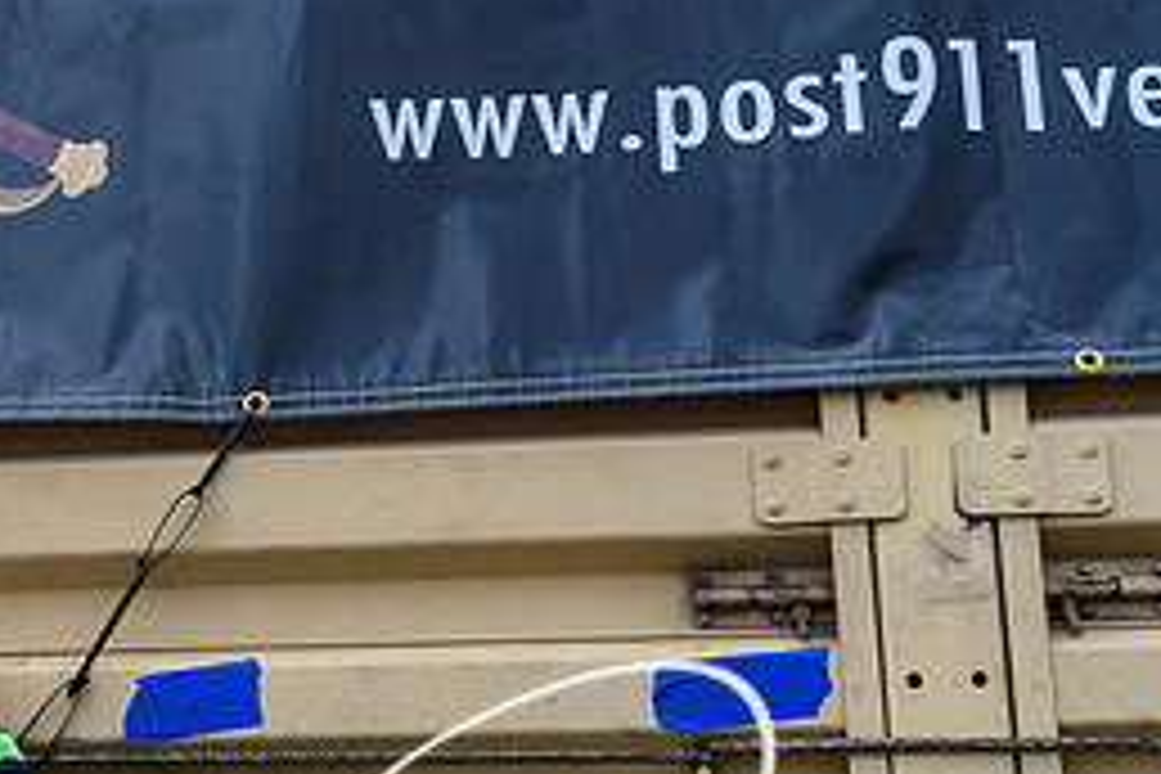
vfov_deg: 21.5
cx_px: 135
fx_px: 2032
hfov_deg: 30.6
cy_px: 488
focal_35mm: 63
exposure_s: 1/320
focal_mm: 18
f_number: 9
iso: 200
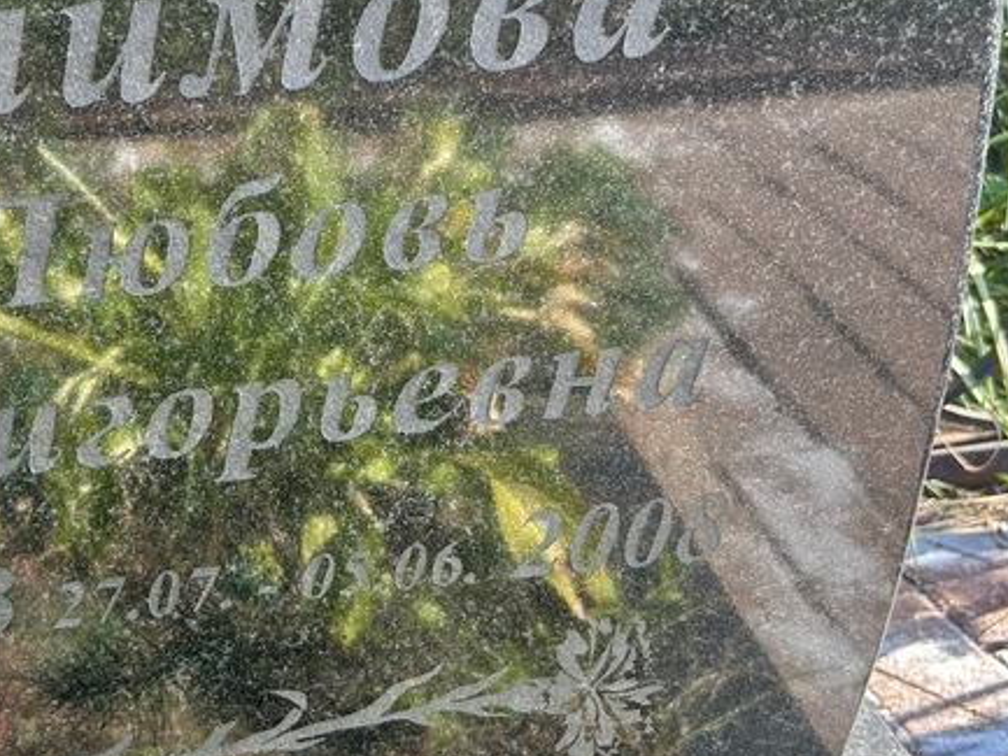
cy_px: 312
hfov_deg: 38.8
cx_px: 272
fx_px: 1398
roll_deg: +5.8
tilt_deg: -23.0
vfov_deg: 30.2
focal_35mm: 48
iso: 50
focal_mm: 5.7
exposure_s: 1/329
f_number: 1.5
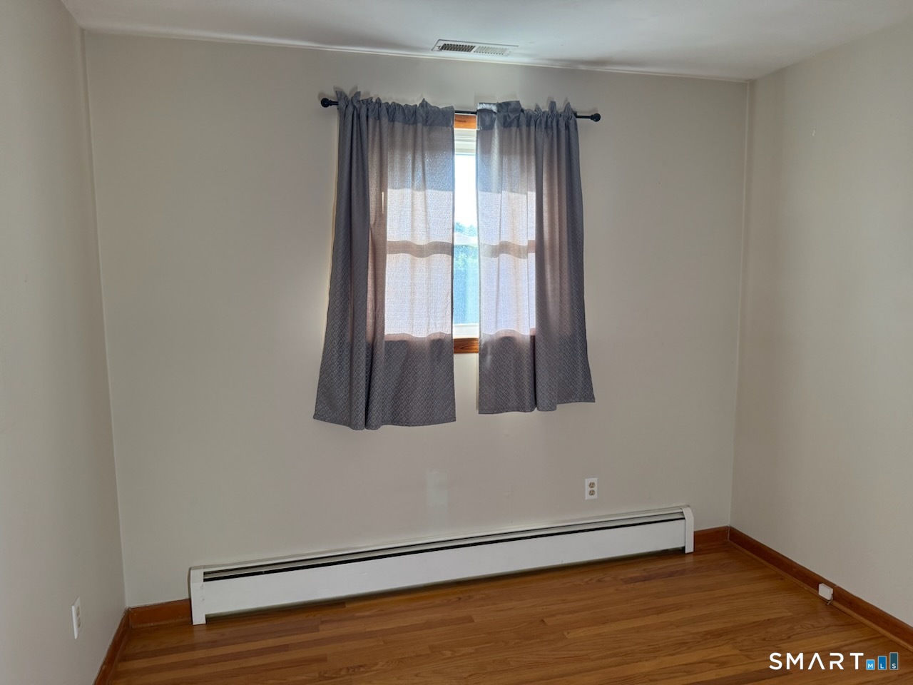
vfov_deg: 56.8
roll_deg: +0.6
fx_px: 633
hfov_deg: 71.6
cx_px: 456
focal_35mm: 24
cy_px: 342
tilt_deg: -7.2
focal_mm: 6.76
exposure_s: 1/129
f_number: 1.78
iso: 200
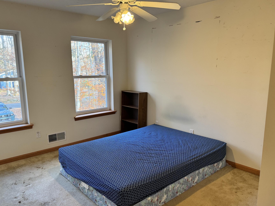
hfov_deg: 65.3
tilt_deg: -10.0
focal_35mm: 27
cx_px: 138
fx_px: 214
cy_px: 109
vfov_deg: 51.3
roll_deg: +0.5
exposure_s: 1/60
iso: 160
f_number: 1.78
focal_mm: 6.76
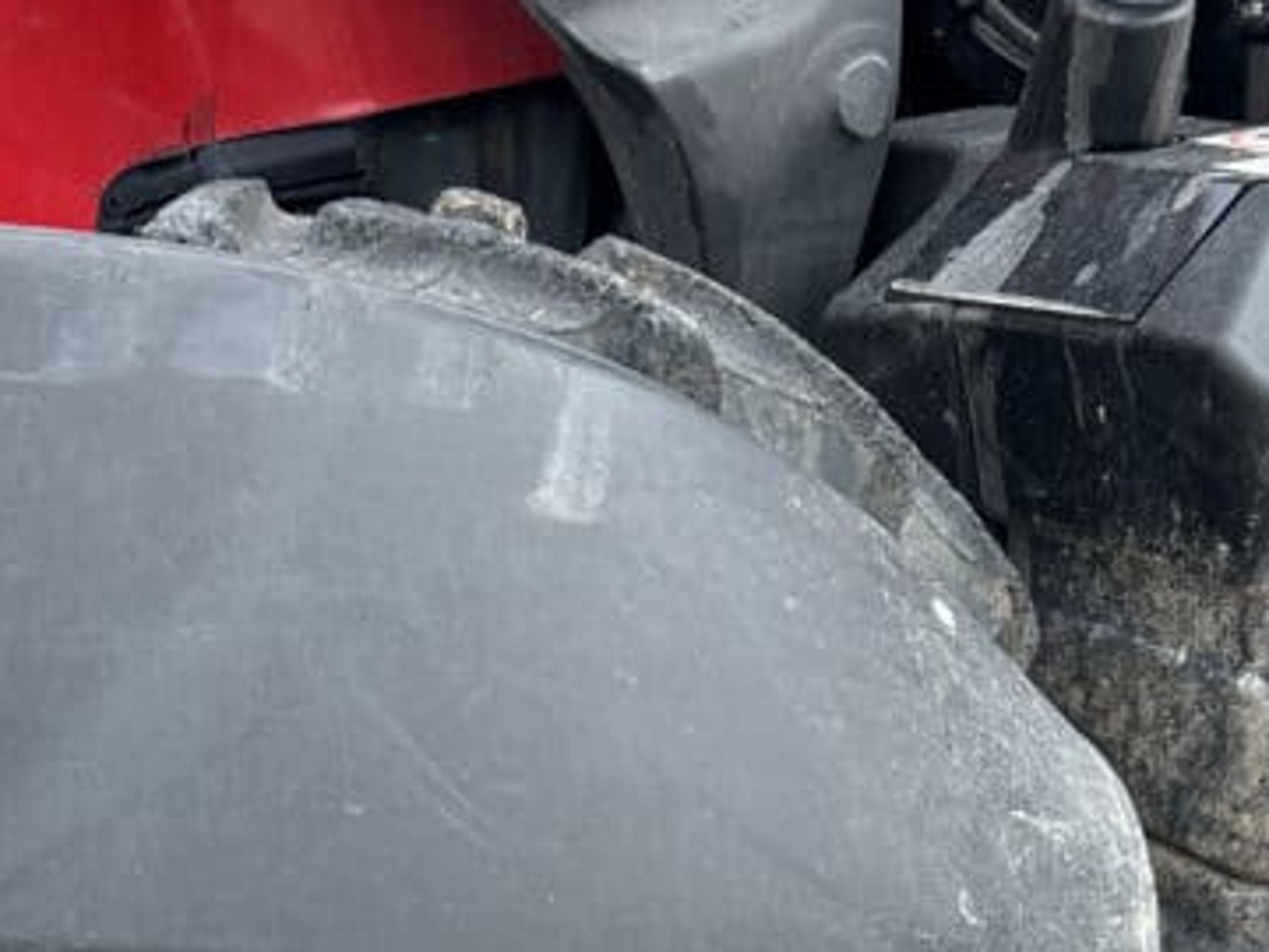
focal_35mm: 74
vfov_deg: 18.4
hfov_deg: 26.2
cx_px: 441
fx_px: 2713
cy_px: 1269
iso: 50
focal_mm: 5.7
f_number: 1.5
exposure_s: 1/1412
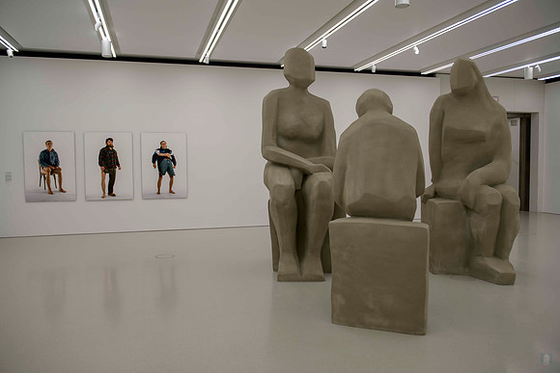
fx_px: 451
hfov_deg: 63.6
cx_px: 280
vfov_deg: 45.0
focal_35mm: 29
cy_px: 186
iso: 160
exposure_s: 1/60
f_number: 4
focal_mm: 29
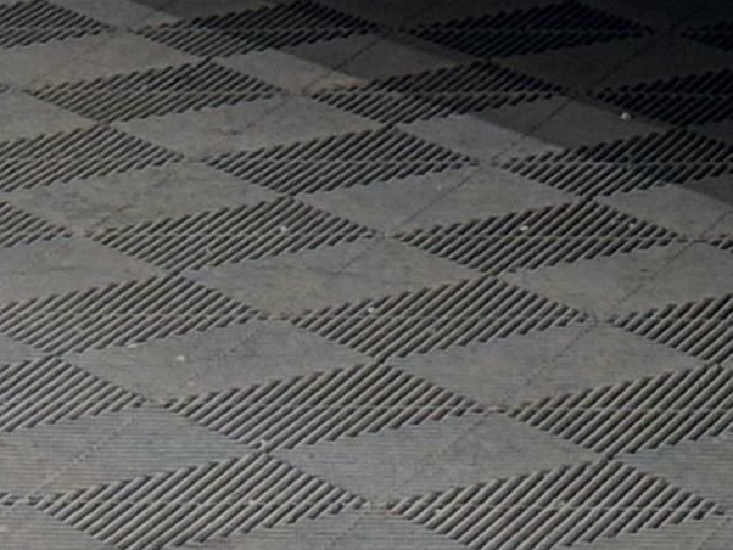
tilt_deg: -2.9
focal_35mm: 348
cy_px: -1045
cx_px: 1669
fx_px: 7372
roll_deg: +1.4
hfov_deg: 5.5
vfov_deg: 4.1
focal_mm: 5.96
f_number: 1.6
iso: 40
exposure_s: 1/100
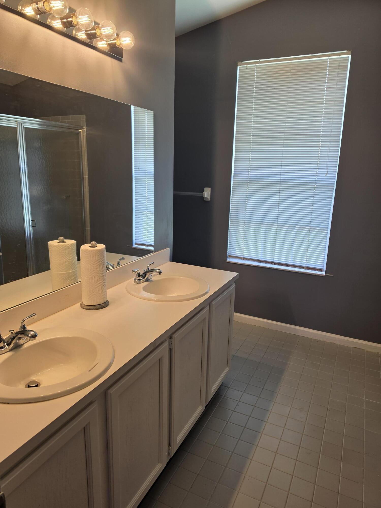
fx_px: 338
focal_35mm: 23
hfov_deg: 58.9
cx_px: 190
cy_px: 254
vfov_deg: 73.9
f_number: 1.4
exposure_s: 1/120
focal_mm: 6.5
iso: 40
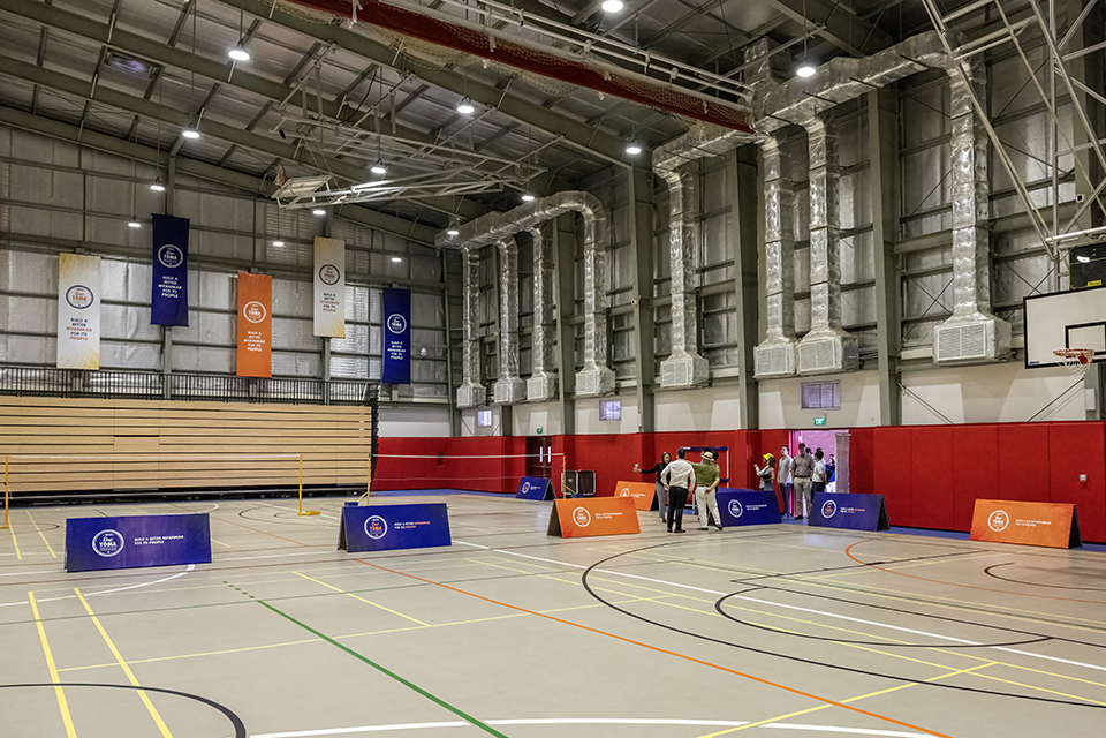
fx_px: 737
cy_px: 369
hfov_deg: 73.7
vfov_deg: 53.1
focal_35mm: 24
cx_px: 553
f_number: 5.6
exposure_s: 1/200
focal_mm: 24
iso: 5600
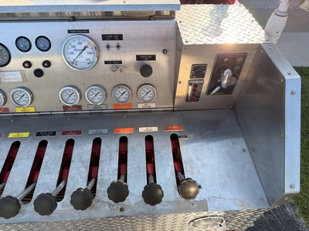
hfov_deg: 71.6
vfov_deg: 56.8
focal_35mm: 24
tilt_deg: -45.6
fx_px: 214
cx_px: 154
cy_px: 116
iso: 80
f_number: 1.78
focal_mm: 6.76
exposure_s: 1/1437
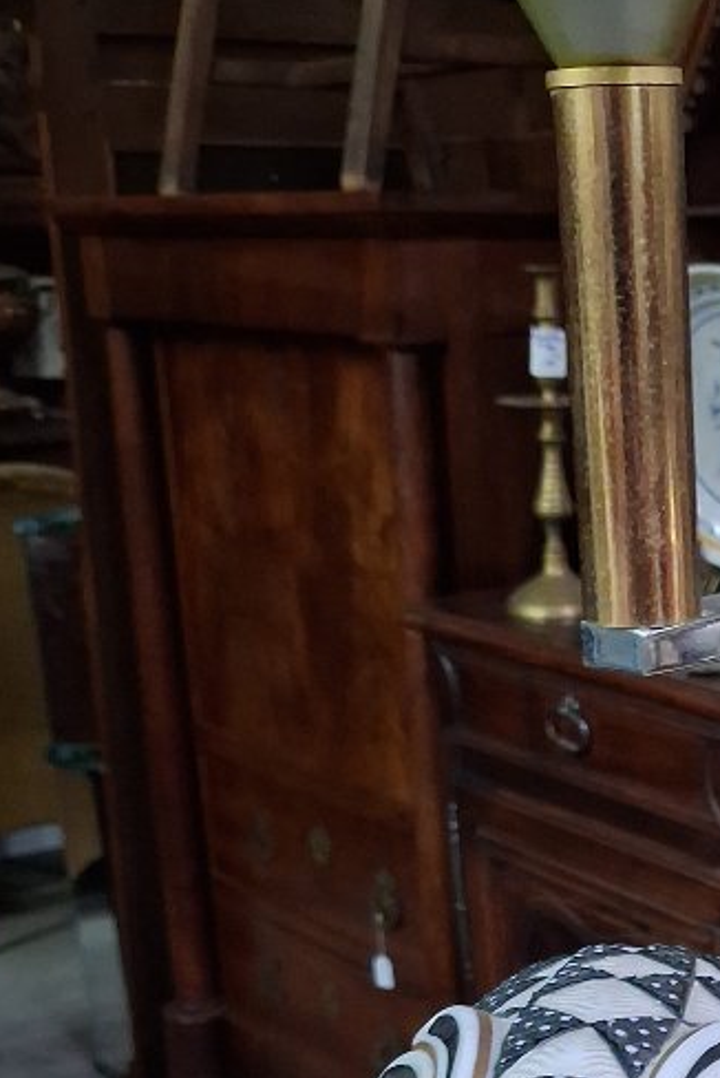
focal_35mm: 69
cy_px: 1175
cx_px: 795
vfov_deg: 26.9
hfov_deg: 19.0
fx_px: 2067
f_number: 1.8
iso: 500
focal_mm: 4
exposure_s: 1/33.3
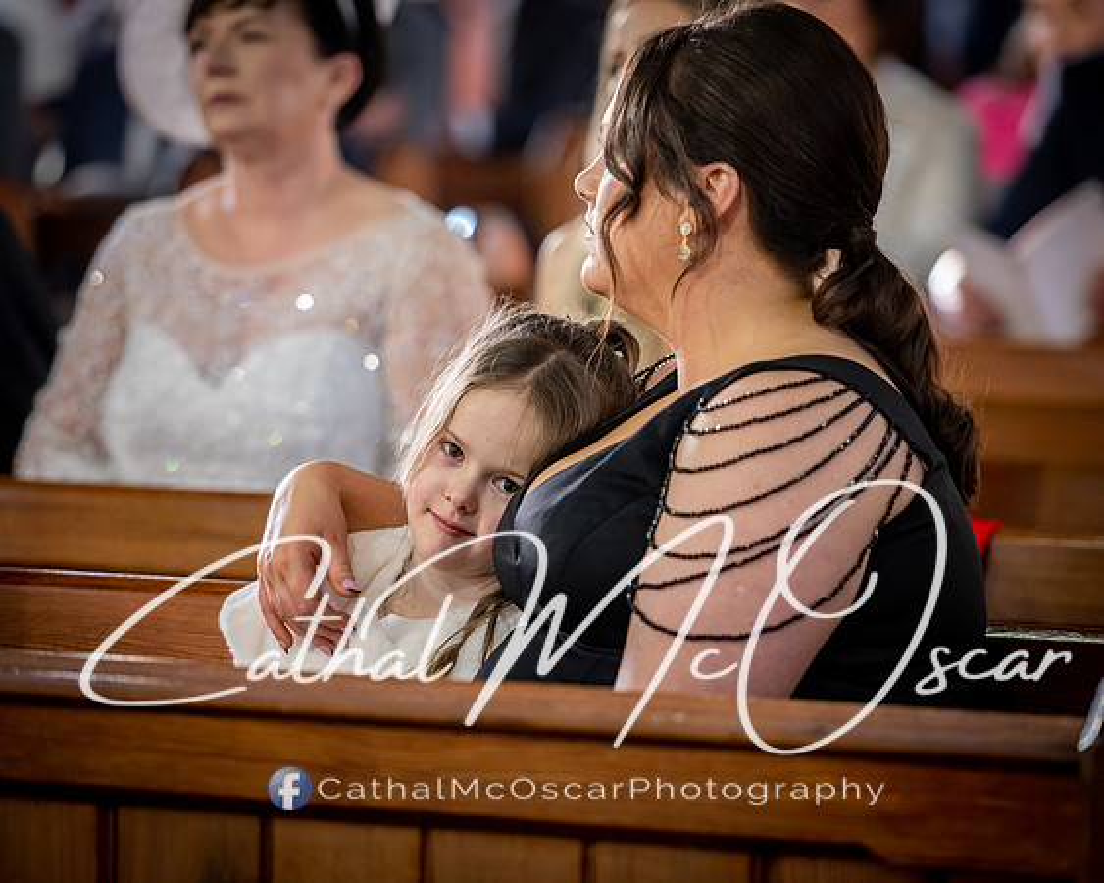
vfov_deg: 7.5
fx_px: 6715
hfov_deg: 9.4
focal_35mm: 206
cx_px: 540
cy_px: 448
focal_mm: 180
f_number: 2.8
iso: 1250
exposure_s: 1/200
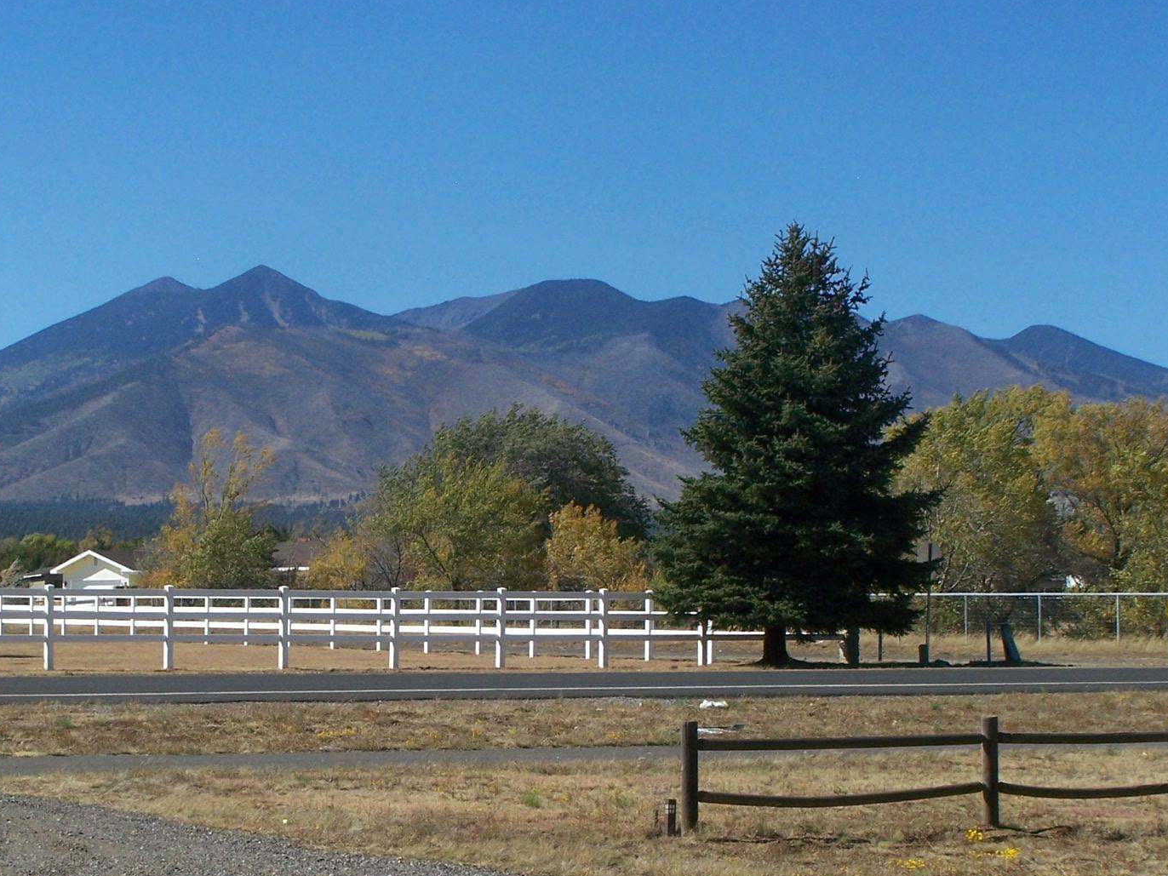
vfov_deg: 14.8
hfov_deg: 19.6
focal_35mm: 100
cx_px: 411
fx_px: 3374
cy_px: 588
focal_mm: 11.1
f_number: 4.5
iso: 80
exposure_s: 1/640
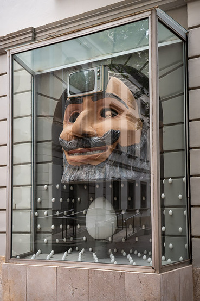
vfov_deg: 51.9
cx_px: 100
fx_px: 309
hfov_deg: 35.9
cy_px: 150
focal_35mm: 37
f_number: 4
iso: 250
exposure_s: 1/320
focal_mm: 37
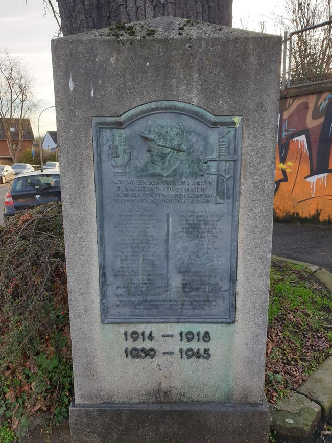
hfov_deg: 51.3
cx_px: 171
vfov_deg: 65.3
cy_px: 215
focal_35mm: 27
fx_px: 345
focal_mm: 4.3
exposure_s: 1/160
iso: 50
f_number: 2.4
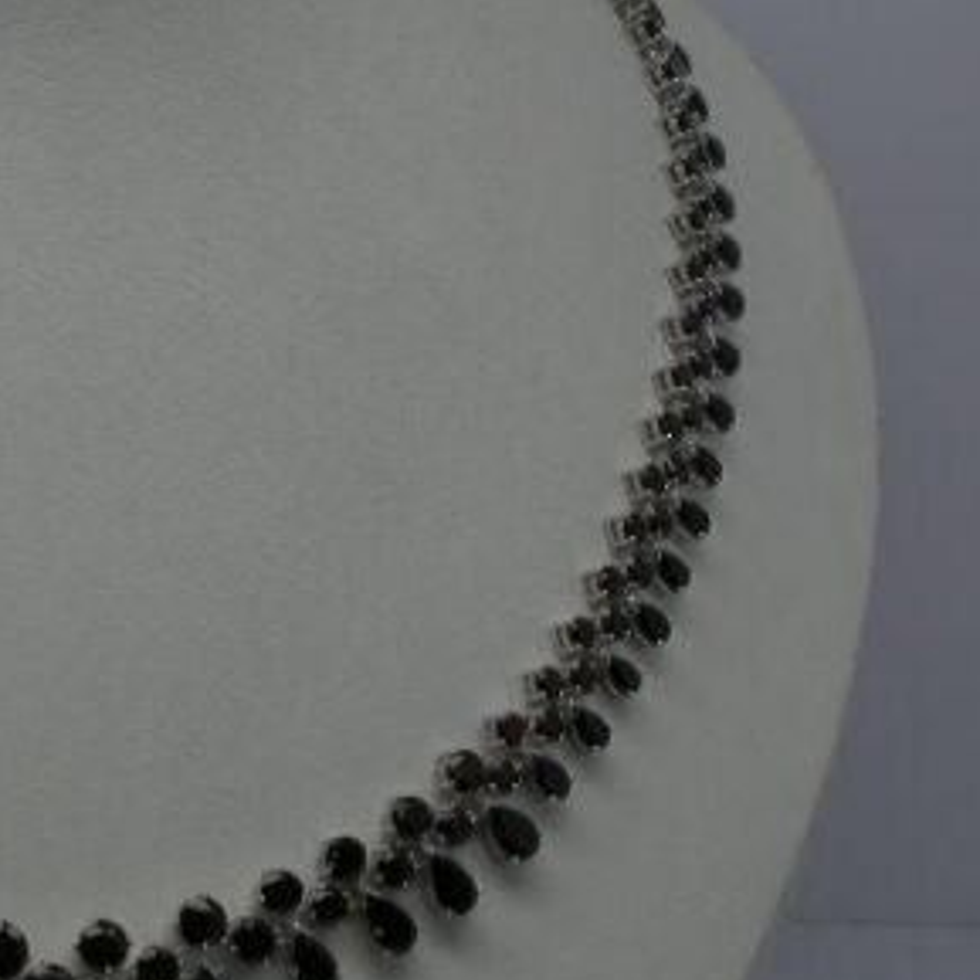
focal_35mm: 156
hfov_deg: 11.1
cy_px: 434
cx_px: 3
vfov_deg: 11.2
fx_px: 4997
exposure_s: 1/57.3
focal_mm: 17.7
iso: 100
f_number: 7.4
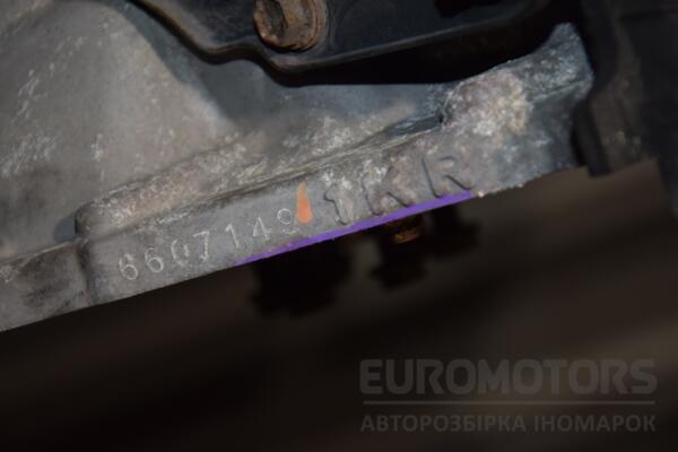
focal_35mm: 120
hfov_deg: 17.1
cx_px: 339
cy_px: 226
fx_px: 2260
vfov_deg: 11.4
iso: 800
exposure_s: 1/60
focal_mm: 80
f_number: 5.3
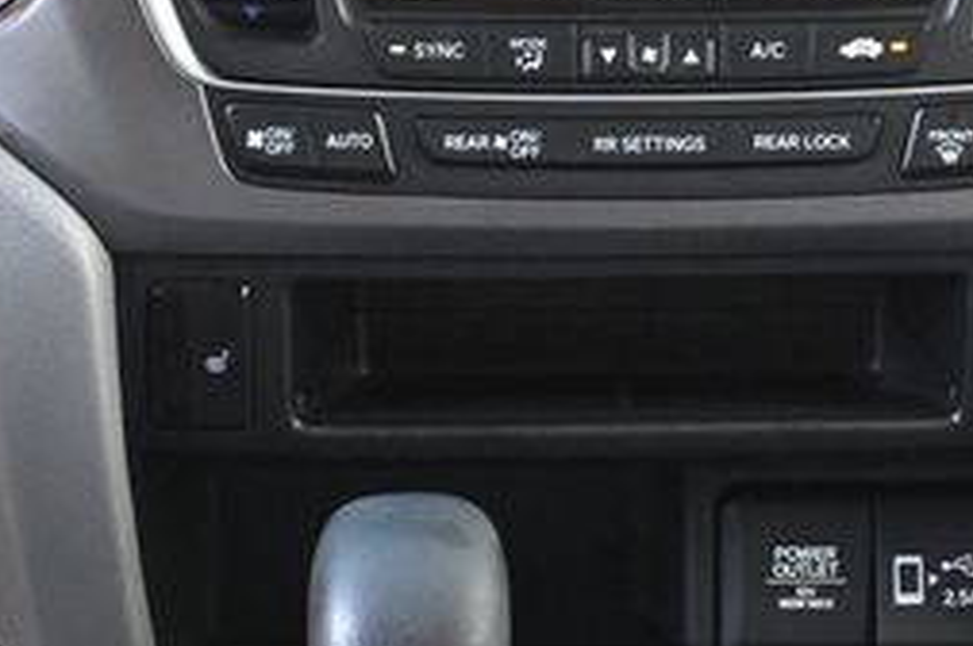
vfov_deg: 9.1
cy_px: -73
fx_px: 4002
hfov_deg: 13.8
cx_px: 638
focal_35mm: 148
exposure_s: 1/125
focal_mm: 39
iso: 3200
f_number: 5.6
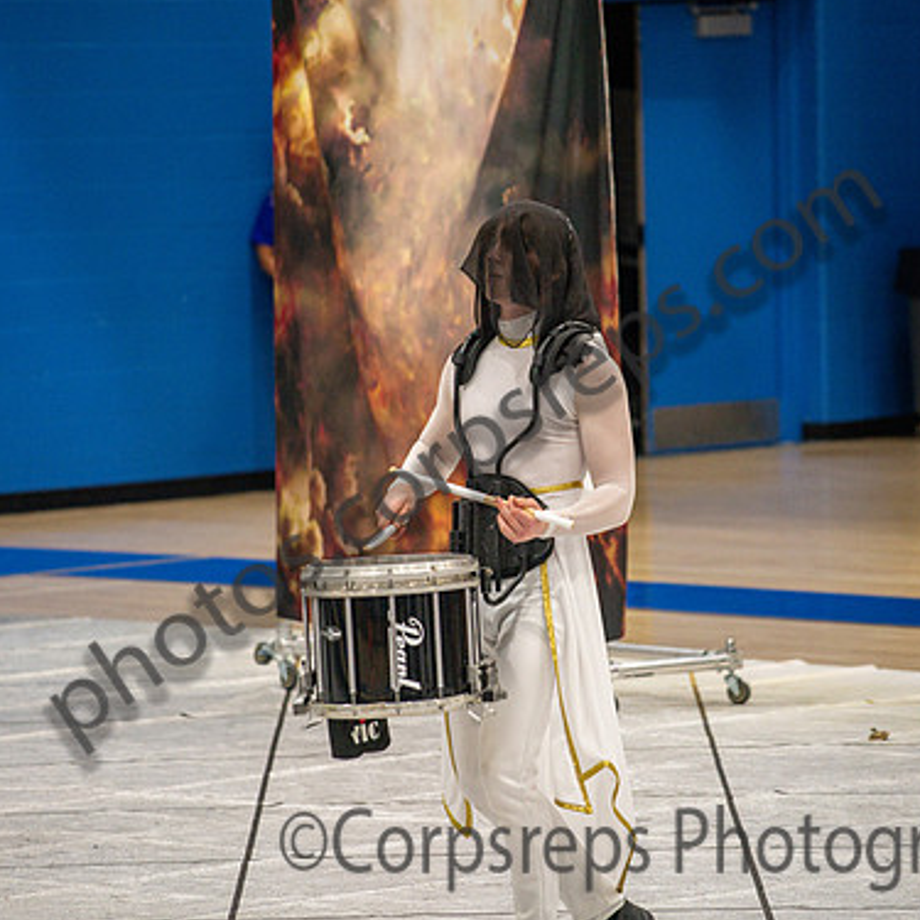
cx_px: 505
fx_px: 7908
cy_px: 455
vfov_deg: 6.7
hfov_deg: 6.7
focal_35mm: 263
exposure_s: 1/500
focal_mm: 200
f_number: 4
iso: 3600
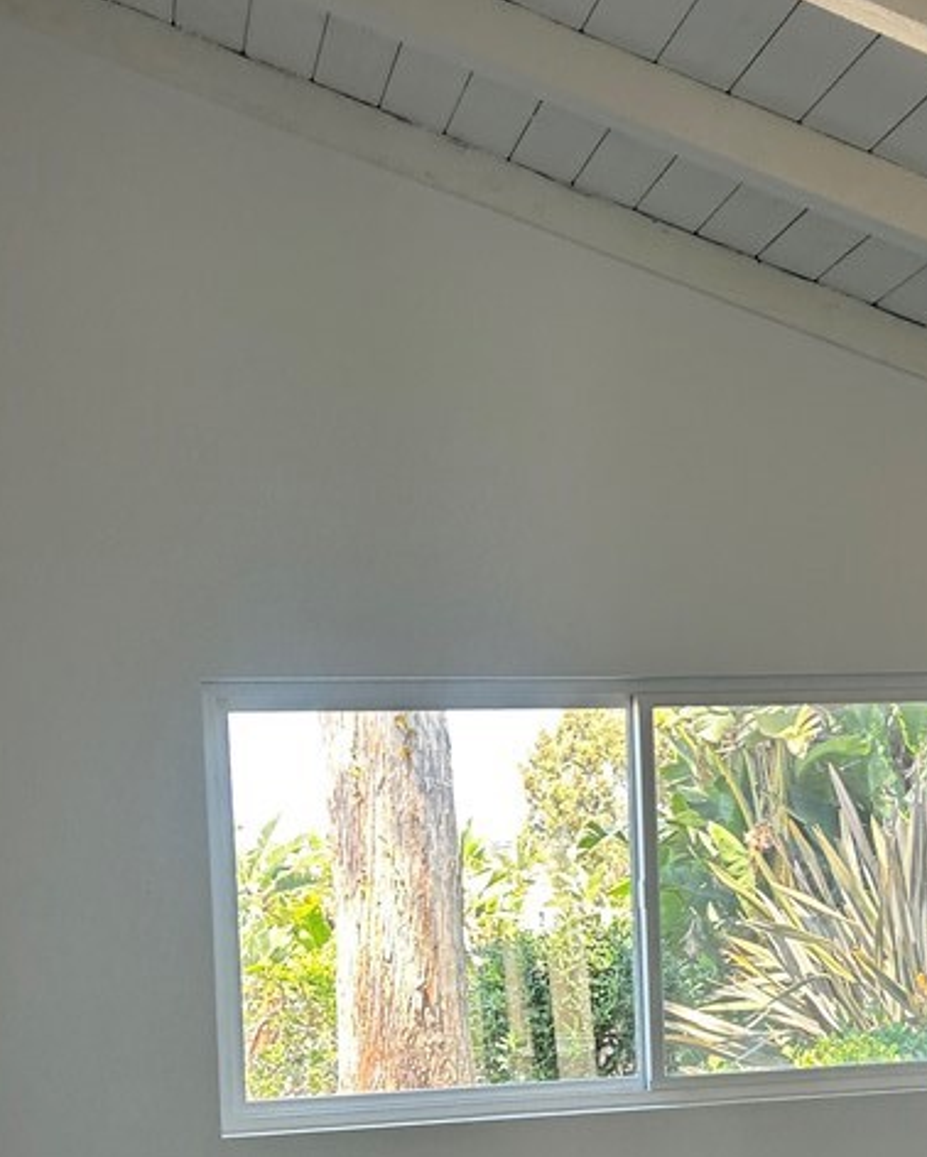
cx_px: 611
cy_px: 936
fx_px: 1885
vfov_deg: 33.1
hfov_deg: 27.5
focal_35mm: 55
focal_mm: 5.7
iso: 100
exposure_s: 1/121
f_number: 1.5
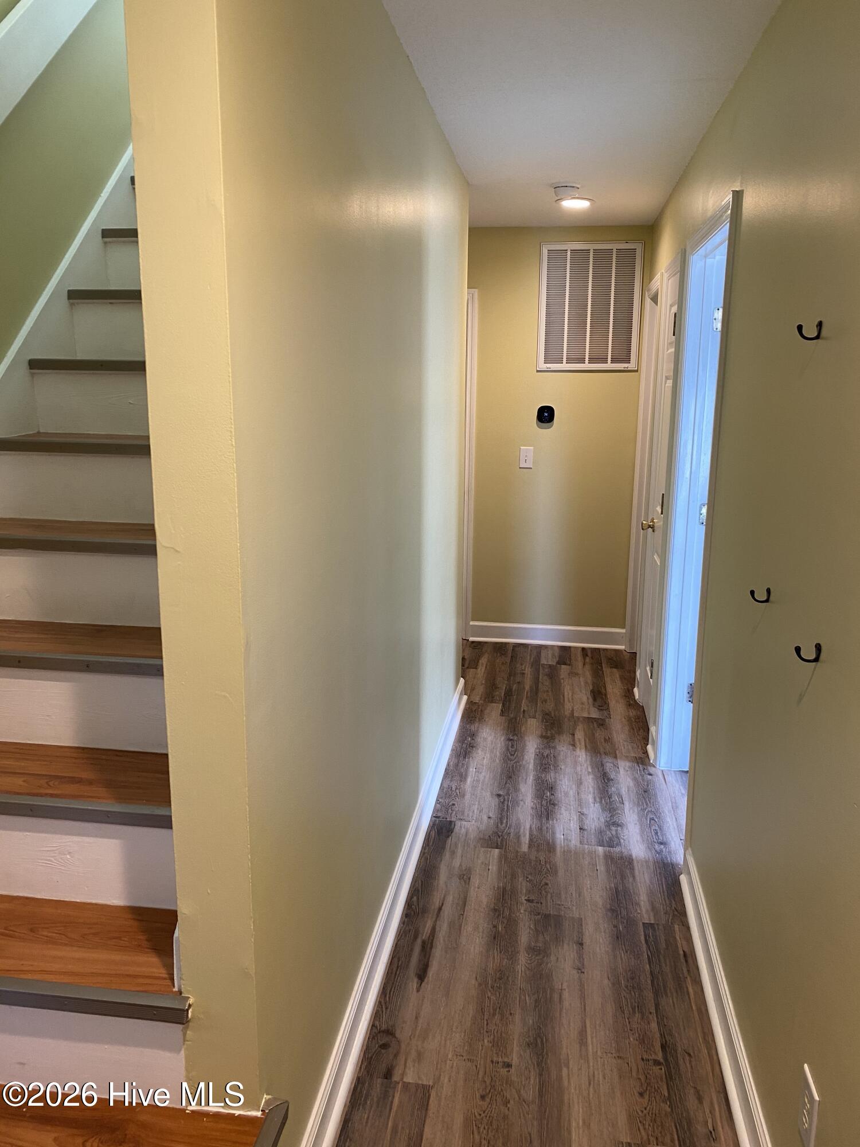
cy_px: 574
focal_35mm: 26
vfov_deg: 67.3
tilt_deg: -12.1
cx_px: 430
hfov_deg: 53.1
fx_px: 861
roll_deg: -0.9
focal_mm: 4.25
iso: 100
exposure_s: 1/60
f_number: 1.8
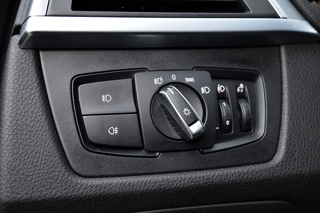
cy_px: 106
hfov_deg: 29.3
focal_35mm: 69
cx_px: 160
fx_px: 613
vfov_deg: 19.7
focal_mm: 46
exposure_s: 1/25
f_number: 5
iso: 800
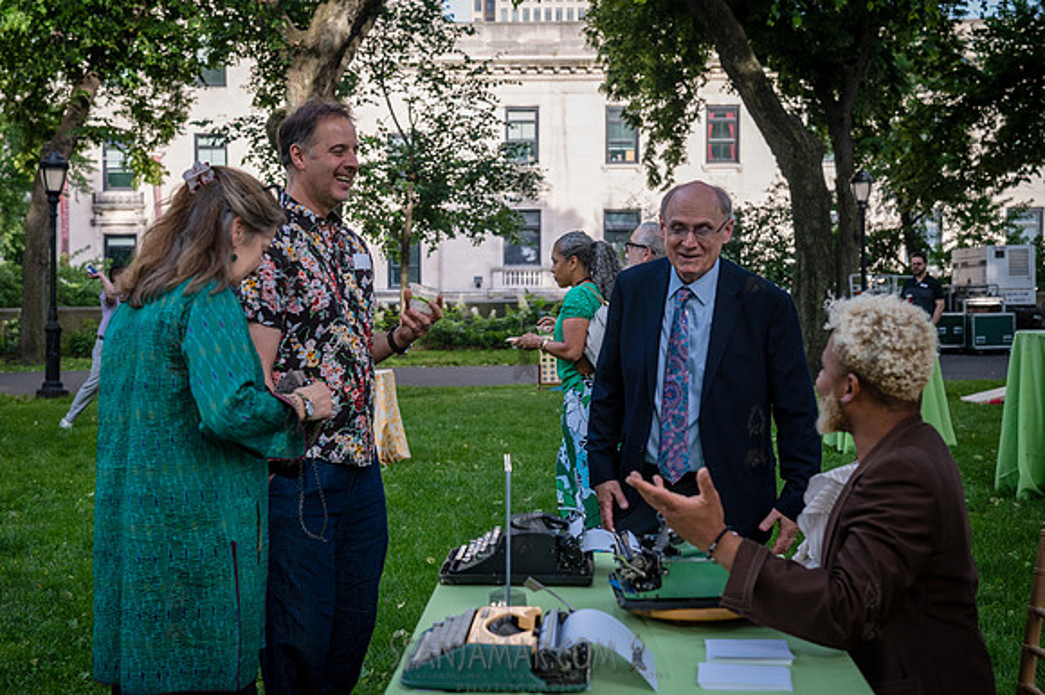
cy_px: 336
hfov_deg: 40.1
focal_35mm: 49
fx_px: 1431
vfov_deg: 27.3
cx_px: 513
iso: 800
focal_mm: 43
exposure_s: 1/1000
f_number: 4
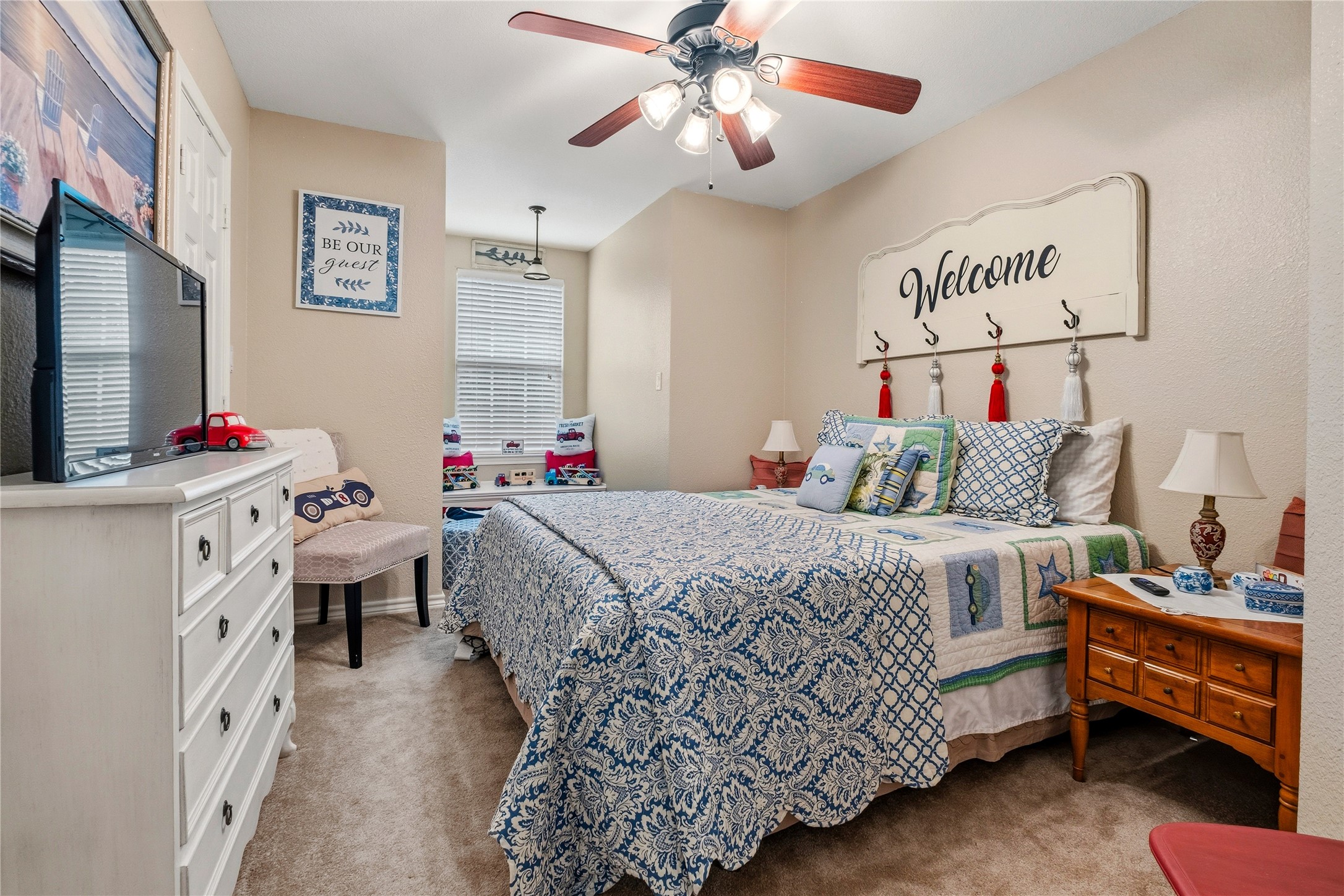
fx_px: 597
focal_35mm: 16
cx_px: 672
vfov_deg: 73.7
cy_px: 448
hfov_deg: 96.7
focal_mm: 10.5
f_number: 6.4
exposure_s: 1/2.5
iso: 320
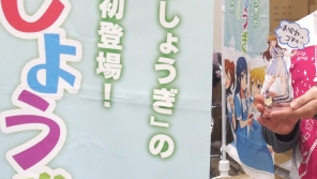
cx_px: 250
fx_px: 740
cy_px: 89
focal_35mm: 88
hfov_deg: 23.8
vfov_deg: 13.8
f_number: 2.8
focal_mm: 9.8
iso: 640
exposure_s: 1/50
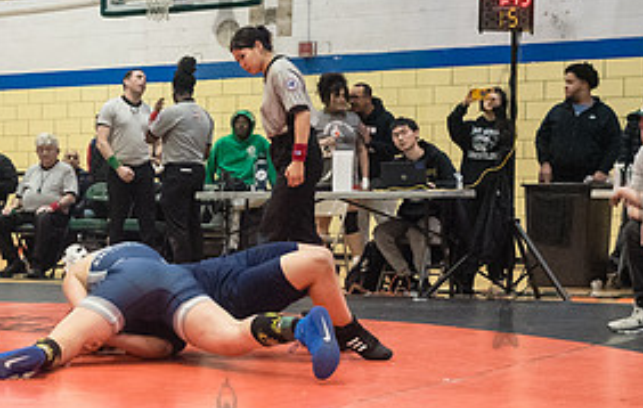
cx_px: 103
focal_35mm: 87
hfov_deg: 23.3
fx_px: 1531
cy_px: 293
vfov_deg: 15.1
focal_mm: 35
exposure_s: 1/400
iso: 8000
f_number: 4
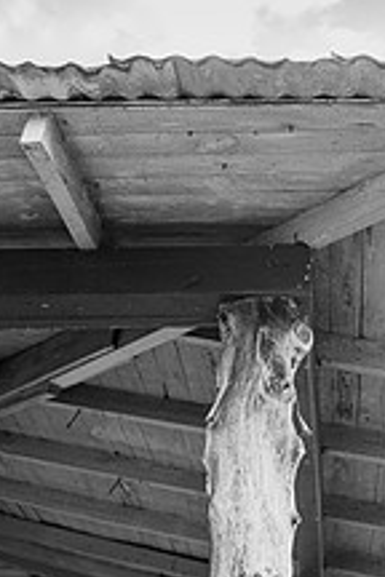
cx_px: 318
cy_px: 227
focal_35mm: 50
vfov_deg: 39.4
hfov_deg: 26.4
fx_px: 802
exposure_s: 1/200
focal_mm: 24
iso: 160
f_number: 2.8
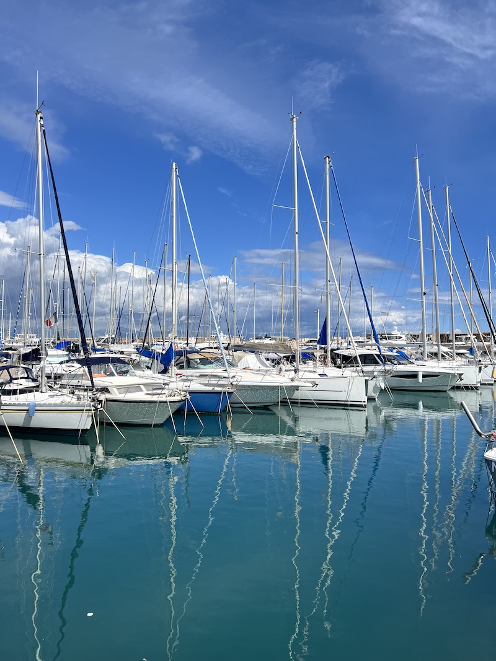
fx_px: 497
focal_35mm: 26
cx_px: 248
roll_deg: -0.1
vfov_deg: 67.3
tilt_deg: +1.4
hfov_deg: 53.1
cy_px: 330
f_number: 1.5
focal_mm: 5.7
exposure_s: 1/8696
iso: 50
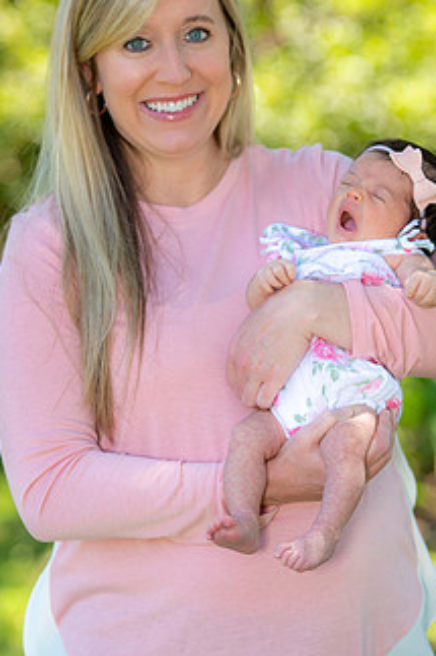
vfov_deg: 12.1
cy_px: 319
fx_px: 3091
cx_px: 202
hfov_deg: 8.1
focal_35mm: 170
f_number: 2.8
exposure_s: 1/250
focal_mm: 122
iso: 100
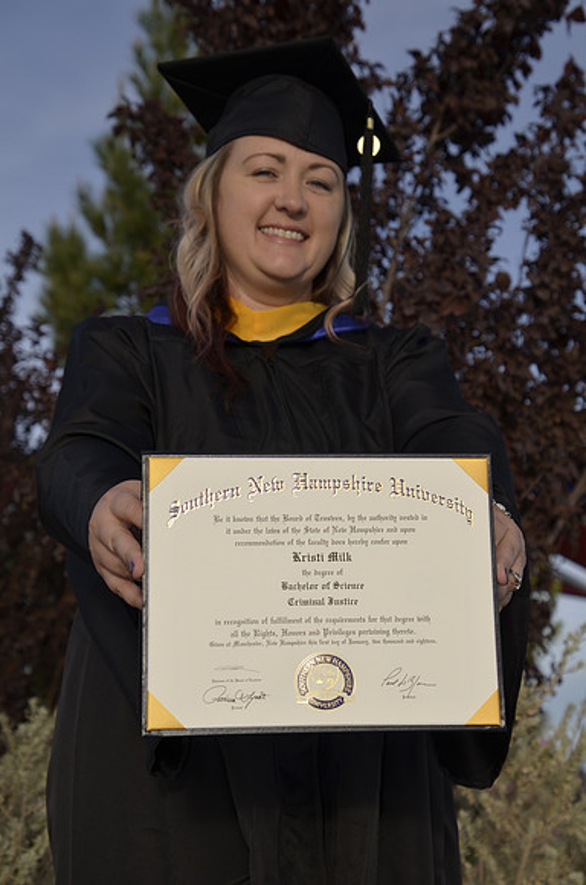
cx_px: 293
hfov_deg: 19.6
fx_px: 1693
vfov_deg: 29.3
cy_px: 442
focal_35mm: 69
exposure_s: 1/250
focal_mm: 46
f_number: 5.6
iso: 100
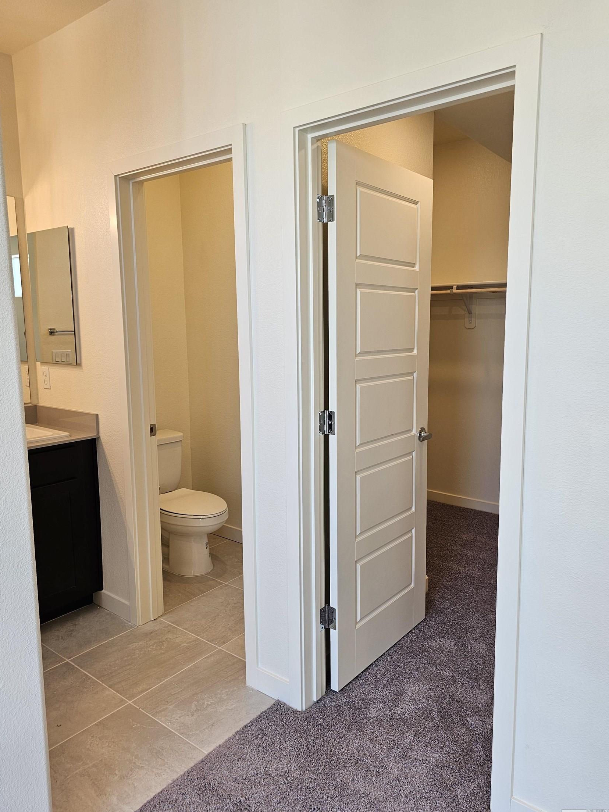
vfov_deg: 71.6
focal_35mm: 24
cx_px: 315
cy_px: 406
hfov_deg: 56.8
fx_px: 563
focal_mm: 6.3
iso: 50
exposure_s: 1/120
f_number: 1.7
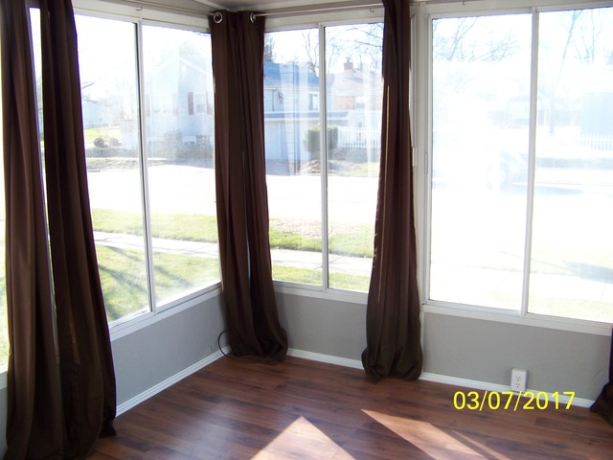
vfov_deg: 39.7
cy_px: 230
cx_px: 306
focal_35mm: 36
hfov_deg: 51.4
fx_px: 638
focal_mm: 5.85
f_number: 2.8
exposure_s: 1/100
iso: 64
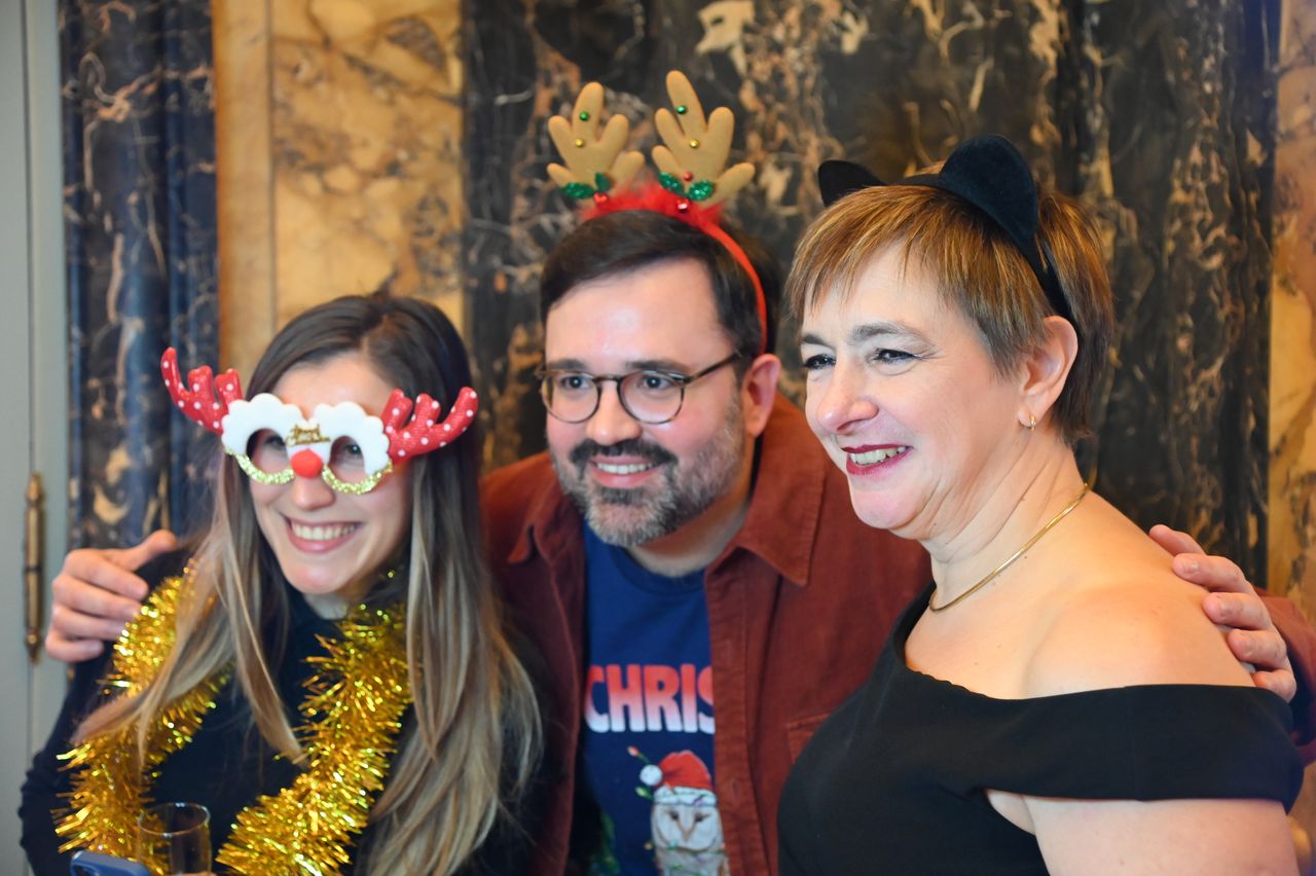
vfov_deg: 23.4
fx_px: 2119
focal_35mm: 58
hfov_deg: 34.5
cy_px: 438
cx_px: 658
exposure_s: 1/125
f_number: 4
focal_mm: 58
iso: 6400
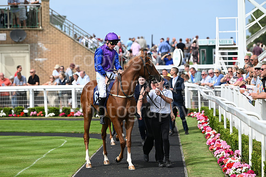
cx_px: 133
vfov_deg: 7.9
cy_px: 88
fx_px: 1293
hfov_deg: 11.7
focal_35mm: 175
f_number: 4.5
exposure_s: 1/3200
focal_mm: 175
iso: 400
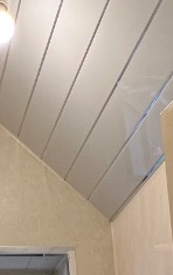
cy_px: 400
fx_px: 527
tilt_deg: +3.2
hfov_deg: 18.6
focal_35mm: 70
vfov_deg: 23.9
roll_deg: +4.8
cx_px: 60
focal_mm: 1.57
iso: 125
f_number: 1.8
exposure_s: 1/100
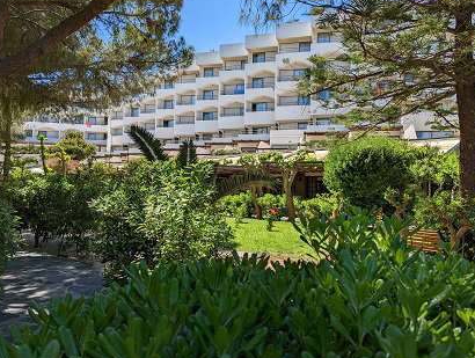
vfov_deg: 46.9
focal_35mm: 30
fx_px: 412
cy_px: 169
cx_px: 251
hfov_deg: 59.8
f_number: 1.85
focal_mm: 6.81
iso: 42
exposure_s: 1/1471
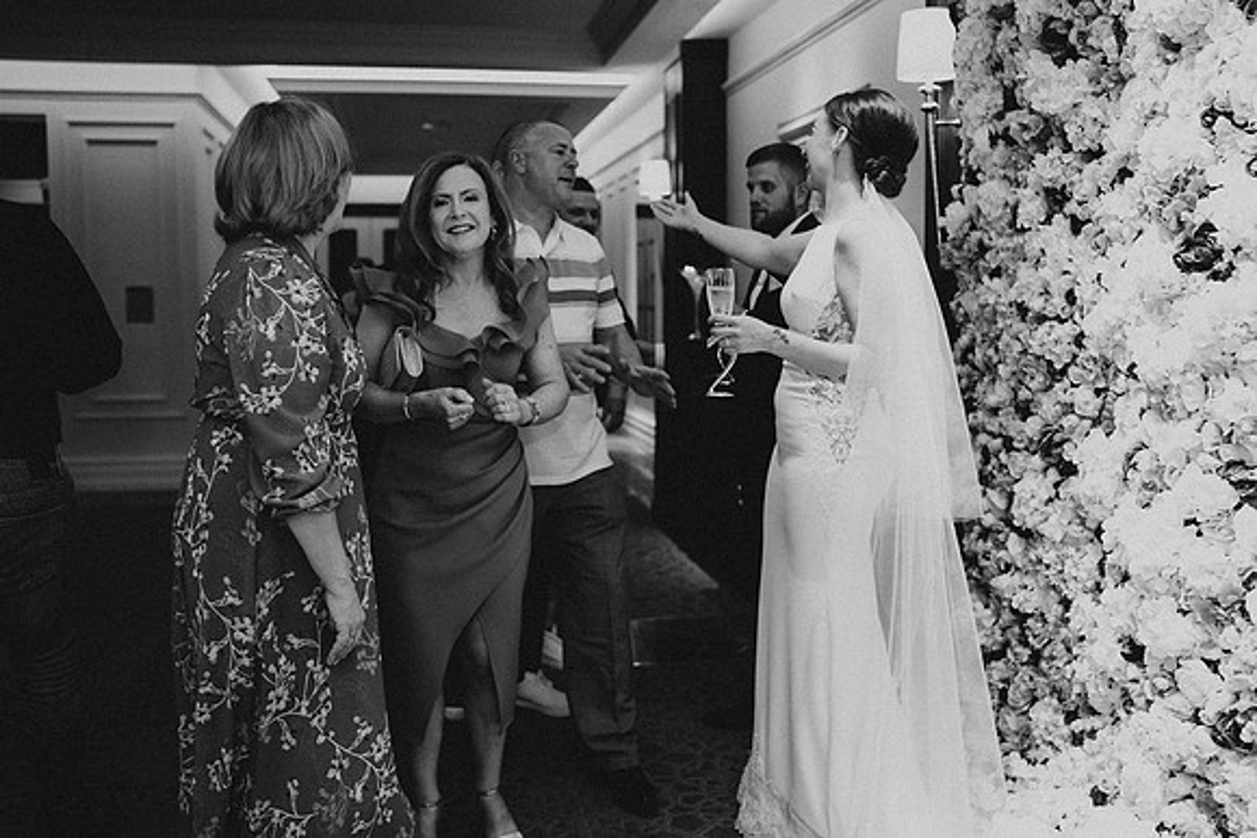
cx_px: 628
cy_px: 419
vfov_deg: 37.9
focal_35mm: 35
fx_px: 1222
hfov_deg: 54.4
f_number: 2.2
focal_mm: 35
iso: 640
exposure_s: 1/200
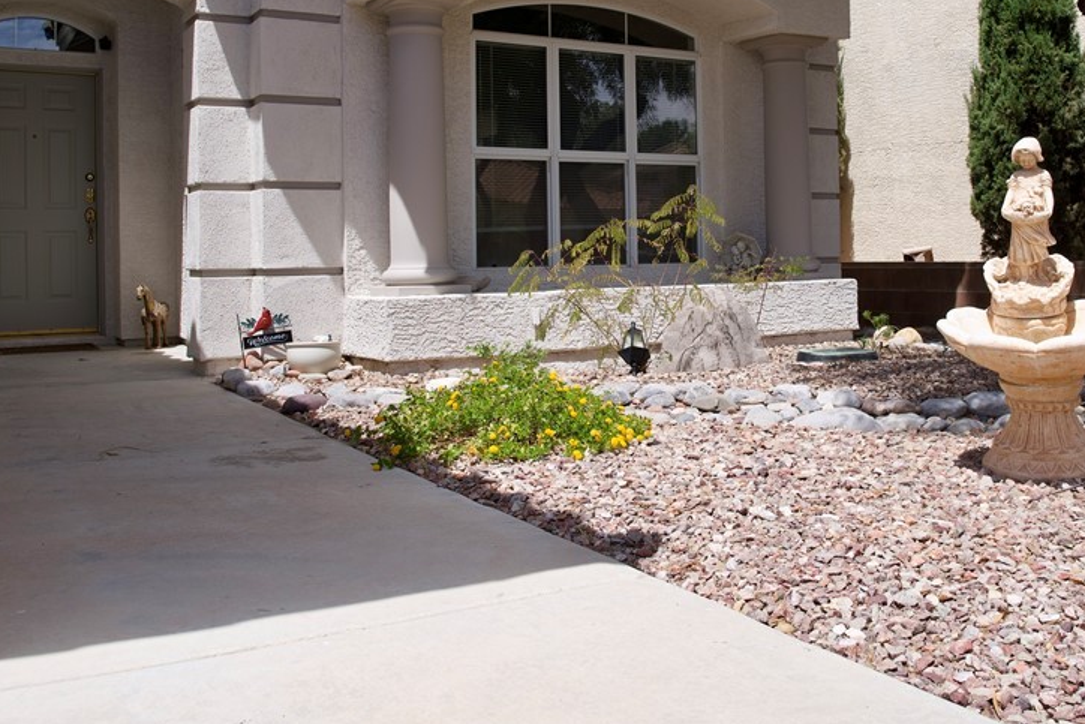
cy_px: 241
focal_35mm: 36
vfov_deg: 36.5
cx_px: 632
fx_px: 1085
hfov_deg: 52.9
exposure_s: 1/640
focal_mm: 16
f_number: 4.5
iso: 100
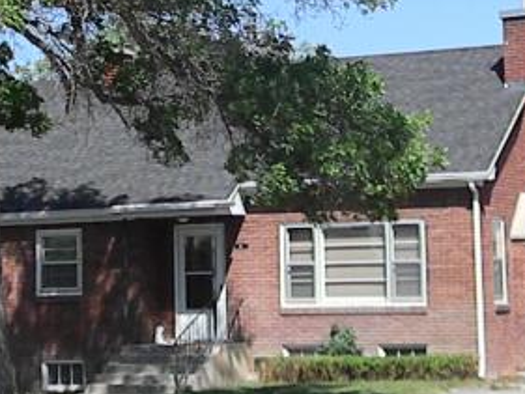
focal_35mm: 107
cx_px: 284
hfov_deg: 18.4
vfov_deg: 13.8
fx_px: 1623
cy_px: 73
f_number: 7.8
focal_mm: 8.6
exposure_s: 1/907
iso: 640
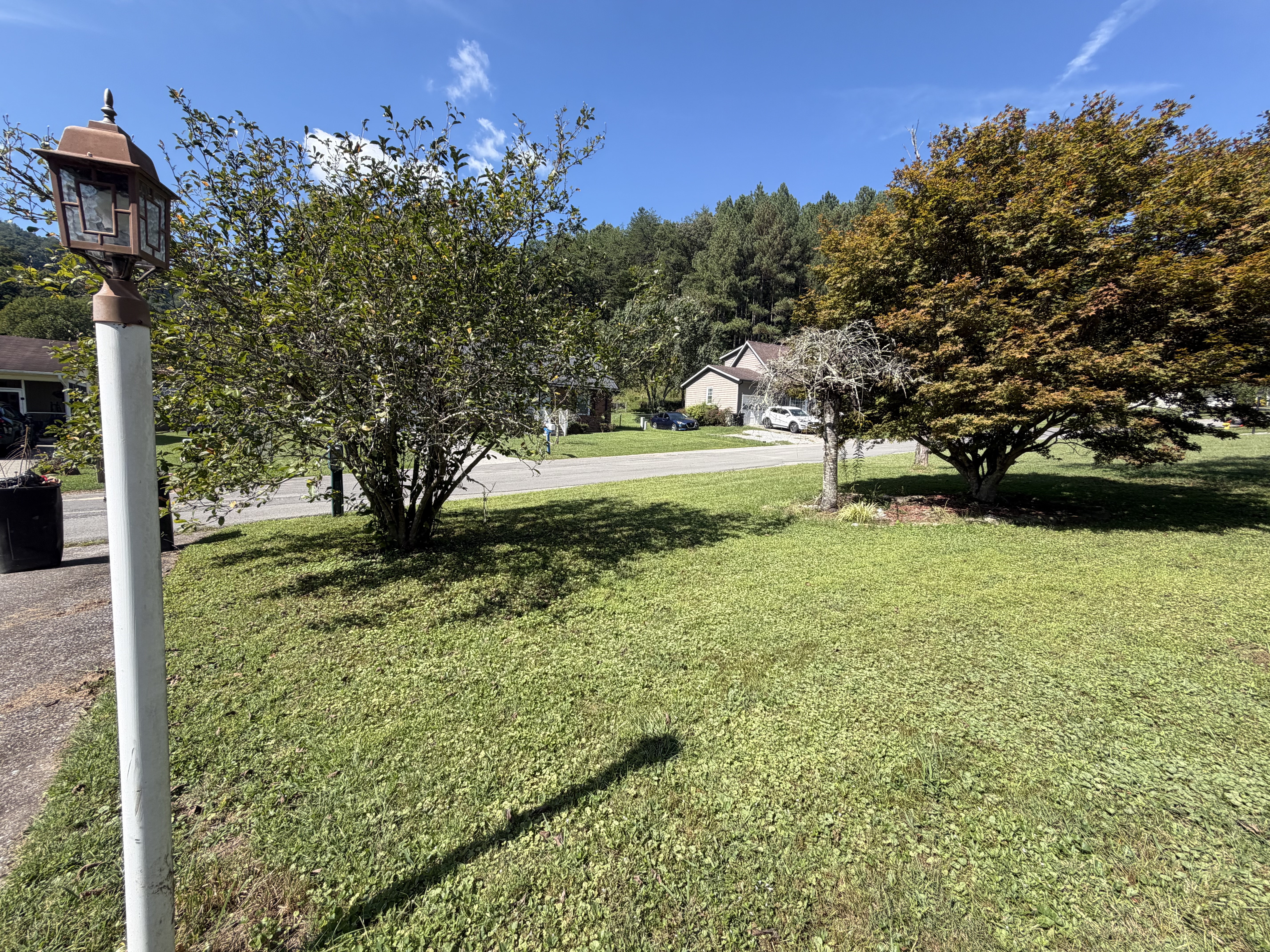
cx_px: 635
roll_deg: -1.4
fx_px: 514
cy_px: 476
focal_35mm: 14
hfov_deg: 102.1
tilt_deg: -4.5
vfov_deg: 85.7
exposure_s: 1/770
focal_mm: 2.22
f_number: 2.2
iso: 32
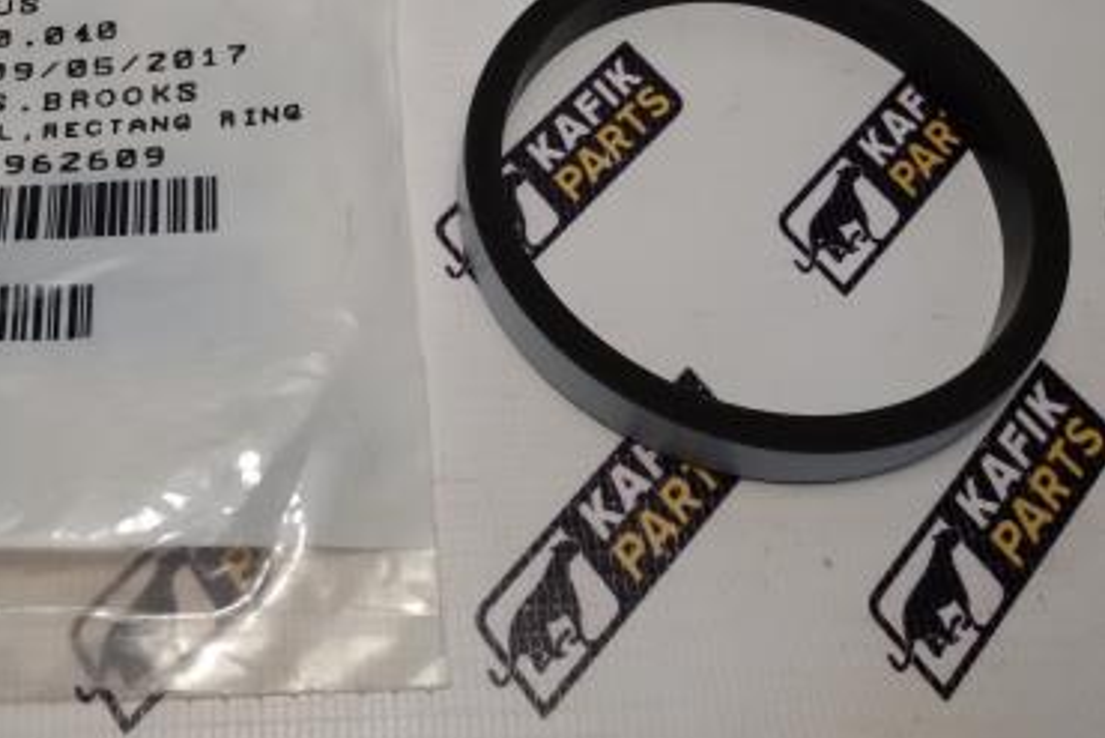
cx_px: 305
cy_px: 220
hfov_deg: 40.9
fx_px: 1443
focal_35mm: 47
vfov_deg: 28.4
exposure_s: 1/100
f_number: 2.4
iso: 80
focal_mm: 2.93
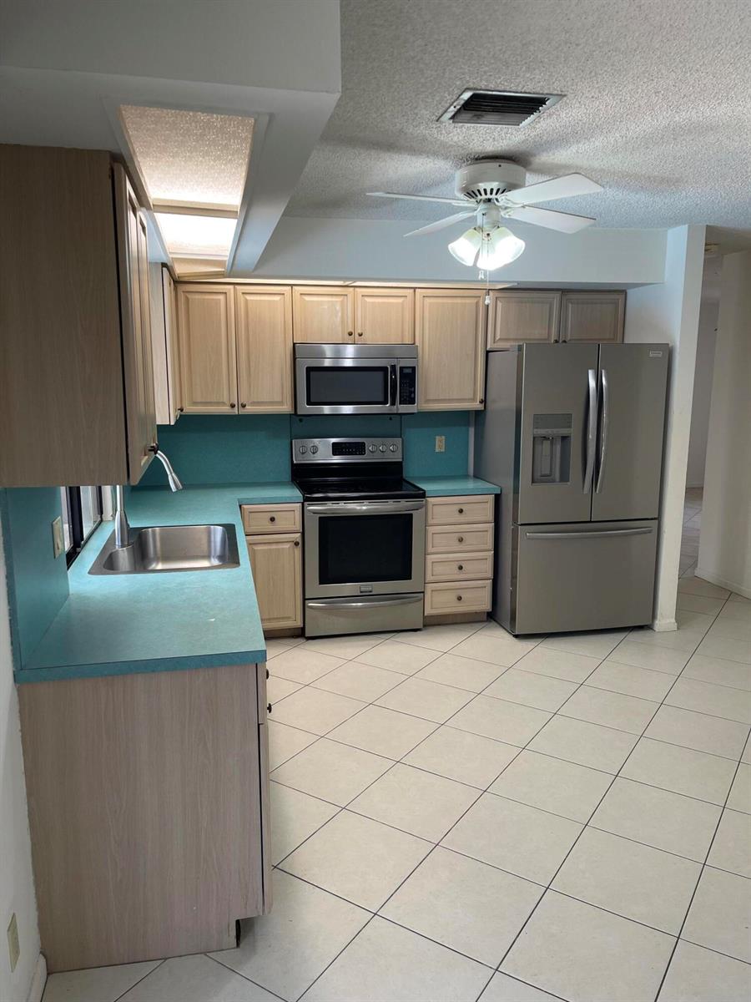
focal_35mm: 25
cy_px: 501
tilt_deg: -11.6
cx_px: 376
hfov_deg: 54.9
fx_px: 723
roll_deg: -0.5
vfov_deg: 69.4
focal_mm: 5.1
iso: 64
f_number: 1.6
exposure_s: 1/120
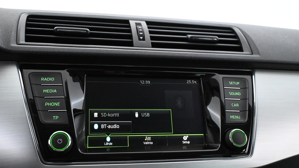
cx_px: 144
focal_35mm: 36
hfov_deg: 55.9
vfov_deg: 33.1
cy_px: 104
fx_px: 282
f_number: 4
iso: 6400
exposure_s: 1/60
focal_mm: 21
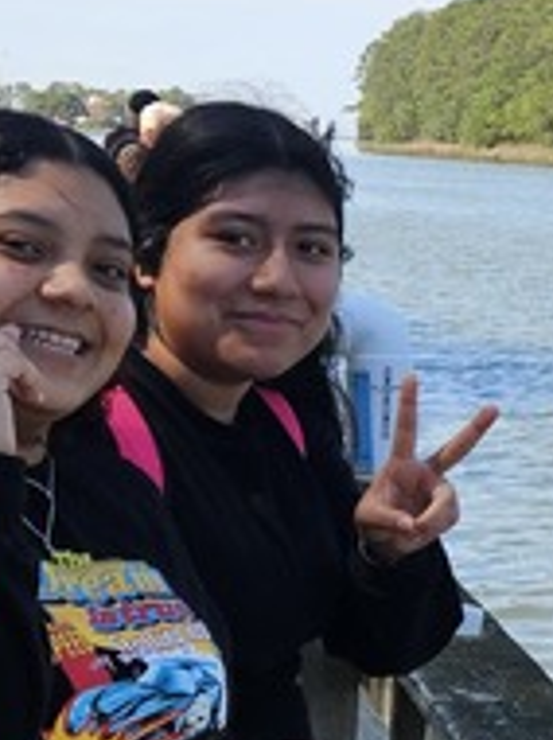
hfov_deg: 11.5
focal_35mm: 124
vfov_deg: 15.7
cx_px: 802
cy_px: 701
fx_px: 2647
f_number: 1.8
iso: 25
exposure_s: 1/765
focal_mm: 5.4
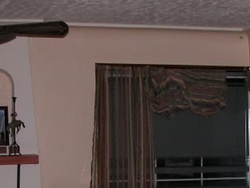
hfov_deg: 18.3
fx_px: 773
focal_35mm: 107
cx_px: 182
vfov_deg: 13.6
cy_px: 195
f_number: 2.8
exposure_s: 1/60
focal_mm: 8.9
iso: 100
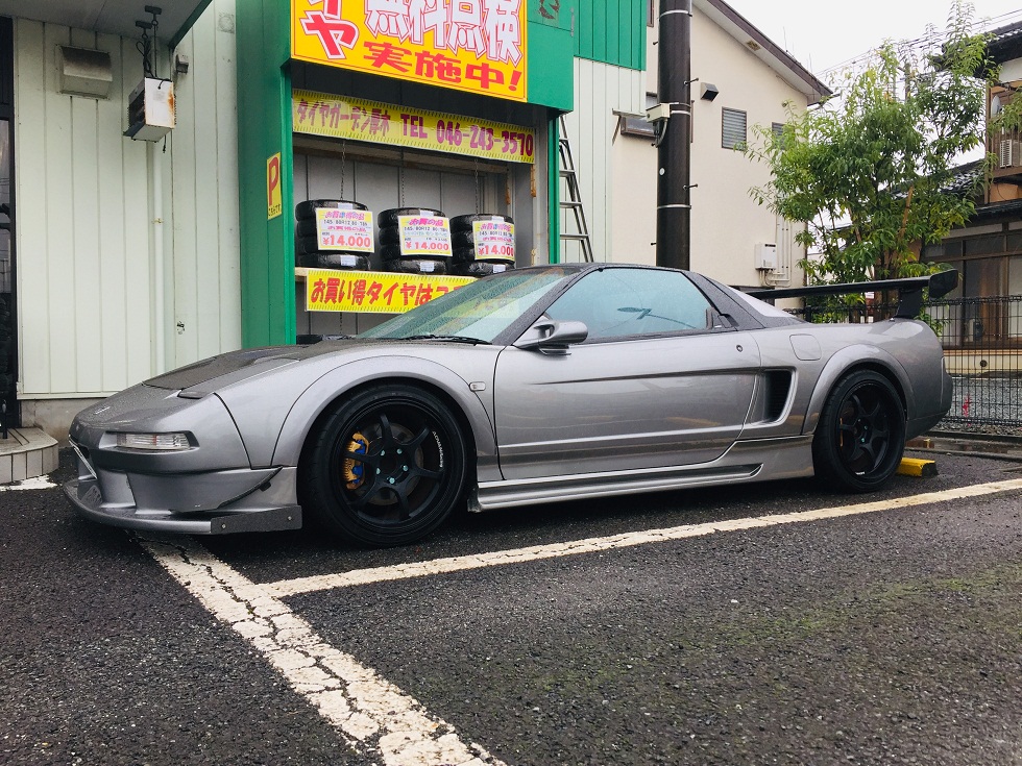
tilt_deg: -1.9
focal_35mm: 29
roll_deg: -0.2
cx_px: 511
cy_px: 383
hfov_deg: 61.7
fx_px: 856
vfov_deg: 48.2
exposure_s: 1/174
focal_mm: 4.15
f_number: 2.2
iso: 32
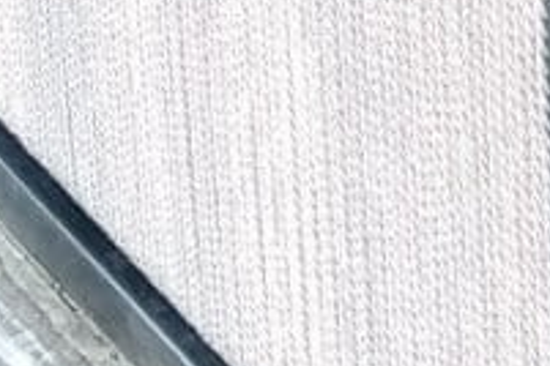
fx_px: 3697
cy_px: -1166
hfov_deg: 8.4
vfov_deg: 5.0
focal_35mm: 242
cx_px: 758
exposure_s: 1/605
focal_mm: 3.8
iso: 100
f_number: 2.2
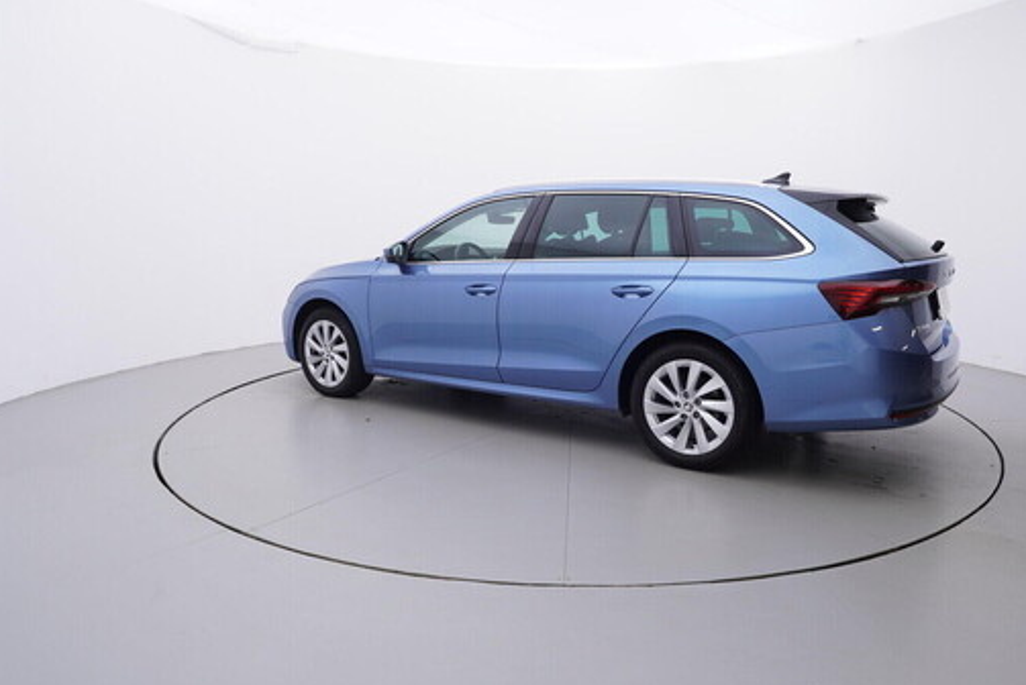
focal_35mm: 25
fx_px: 700
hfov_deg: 72.4
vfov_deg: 52.2
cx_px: 550
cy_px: 335
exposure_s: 1/80
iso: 200
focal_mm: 15
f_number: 5
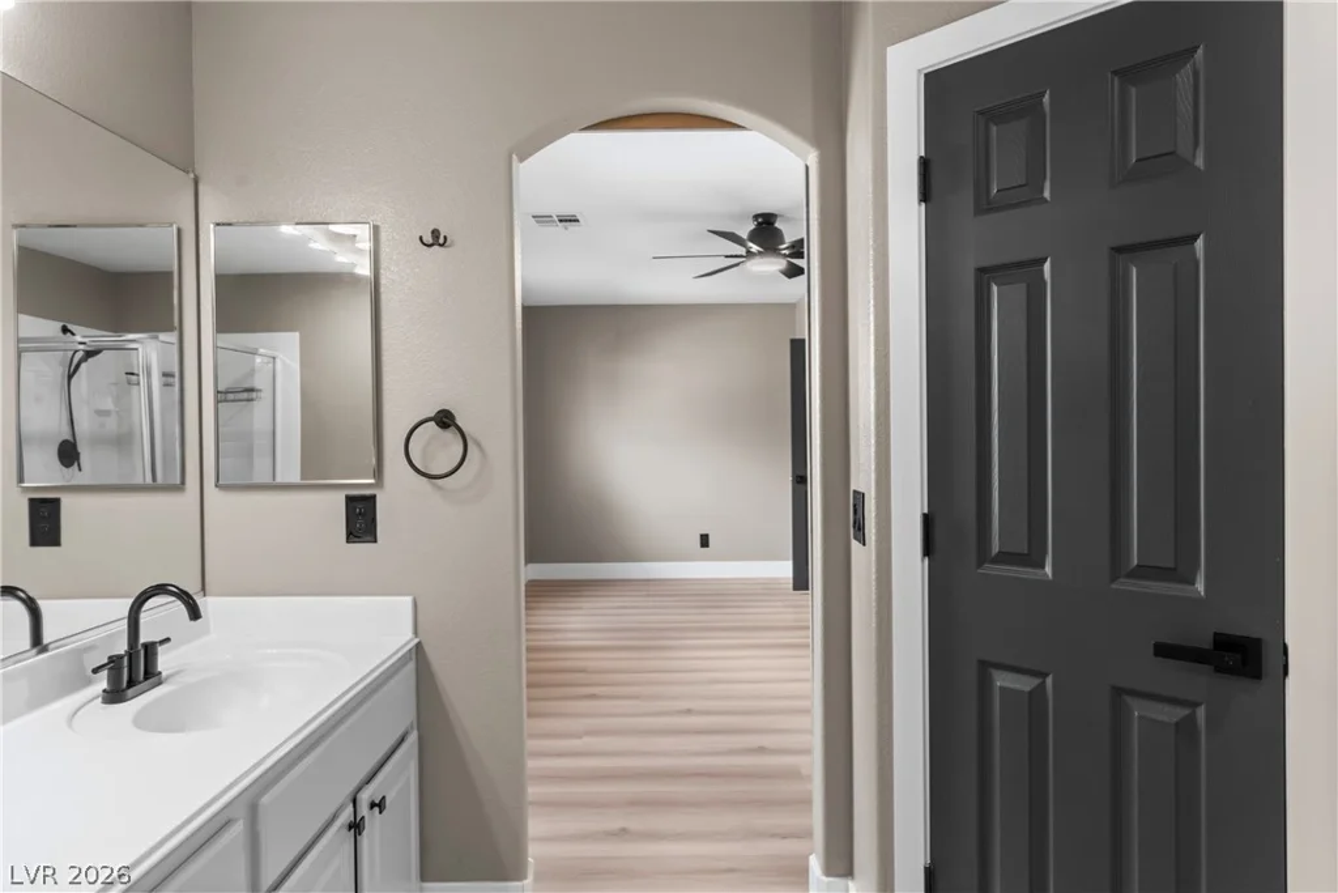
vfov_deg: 57.2
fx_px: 818
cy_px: 446
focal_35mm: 22
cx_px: 669
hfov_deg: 78.6
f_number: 8
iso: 400
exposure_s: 1
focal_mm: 22
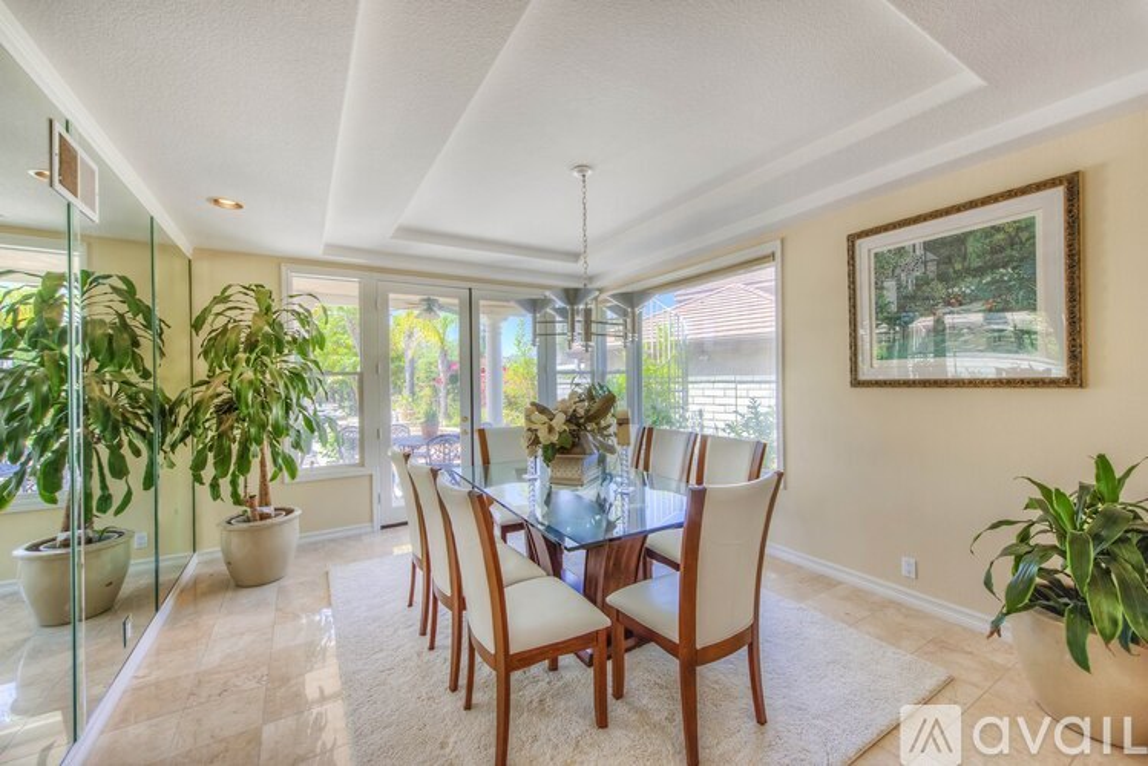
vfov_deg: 81.3
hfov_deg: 104.2
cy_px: 383
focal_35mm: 14
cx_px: 574
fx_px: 447
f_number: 5.6
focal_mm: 14
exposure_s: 1/250
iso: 160
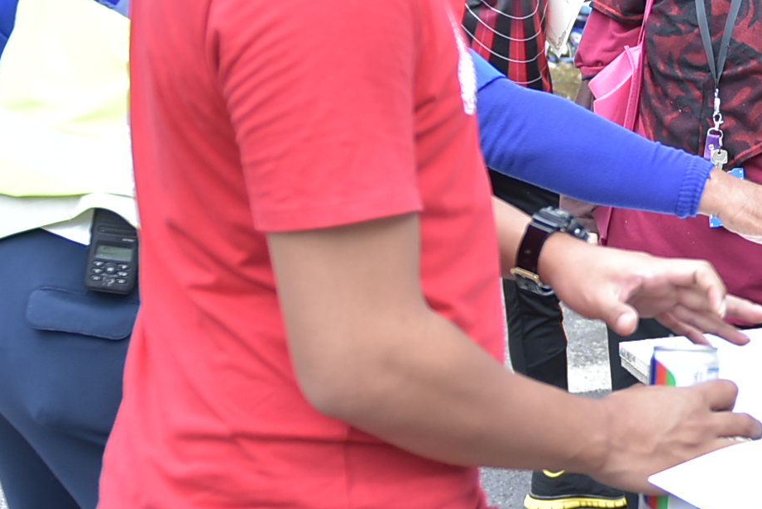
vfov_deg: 11.4
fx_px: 2478
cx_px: 1226
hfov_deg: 15.7
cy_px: -137
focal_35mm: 117
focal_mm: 24
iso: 400
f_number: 2.8
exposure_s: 1/500
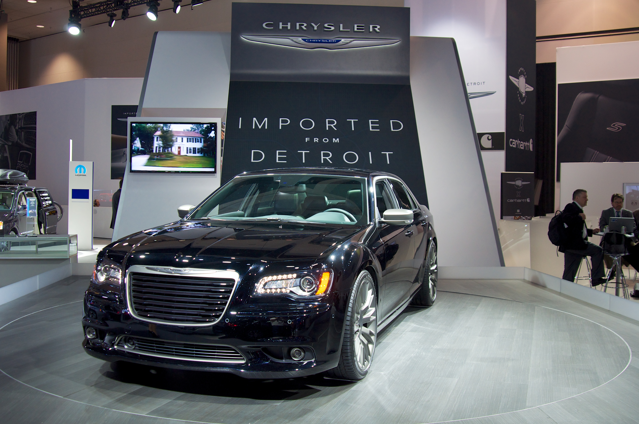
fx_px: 638
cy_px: 212
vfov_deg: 36.8
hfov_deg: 53.2
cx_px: 320
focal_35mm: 36
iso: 400
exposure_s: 1/60
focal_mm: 24
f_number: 4
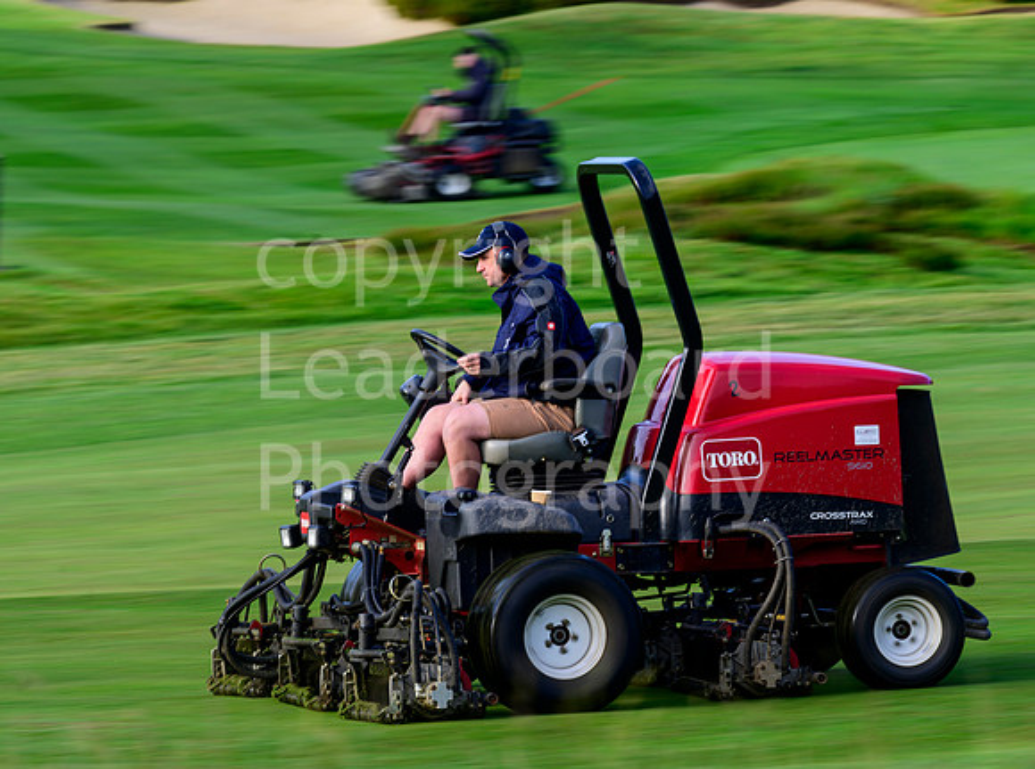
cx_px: 489
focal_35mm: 289
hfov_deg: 6.9
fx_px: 8627
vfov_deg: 5.1
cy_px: 392
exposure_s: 1/25
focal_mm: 250
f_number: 11
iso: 64
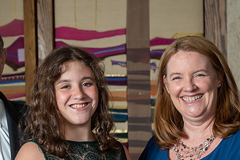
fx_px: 1407
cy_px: 138
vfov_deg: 6.5
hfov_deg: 9.7
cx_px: 77
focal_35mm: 211
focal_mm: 70
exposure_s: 1/250
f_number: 7.1
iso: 500
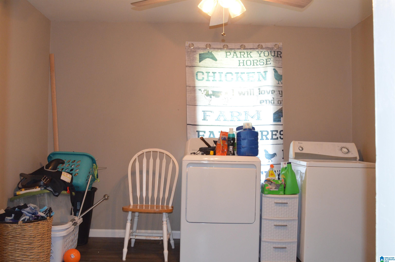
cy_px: 131
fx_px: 394
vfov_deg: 36.7
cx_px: 198
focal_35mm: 36
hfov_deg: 53.2
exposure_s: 1/60
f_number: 4
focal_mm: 24
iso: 2200
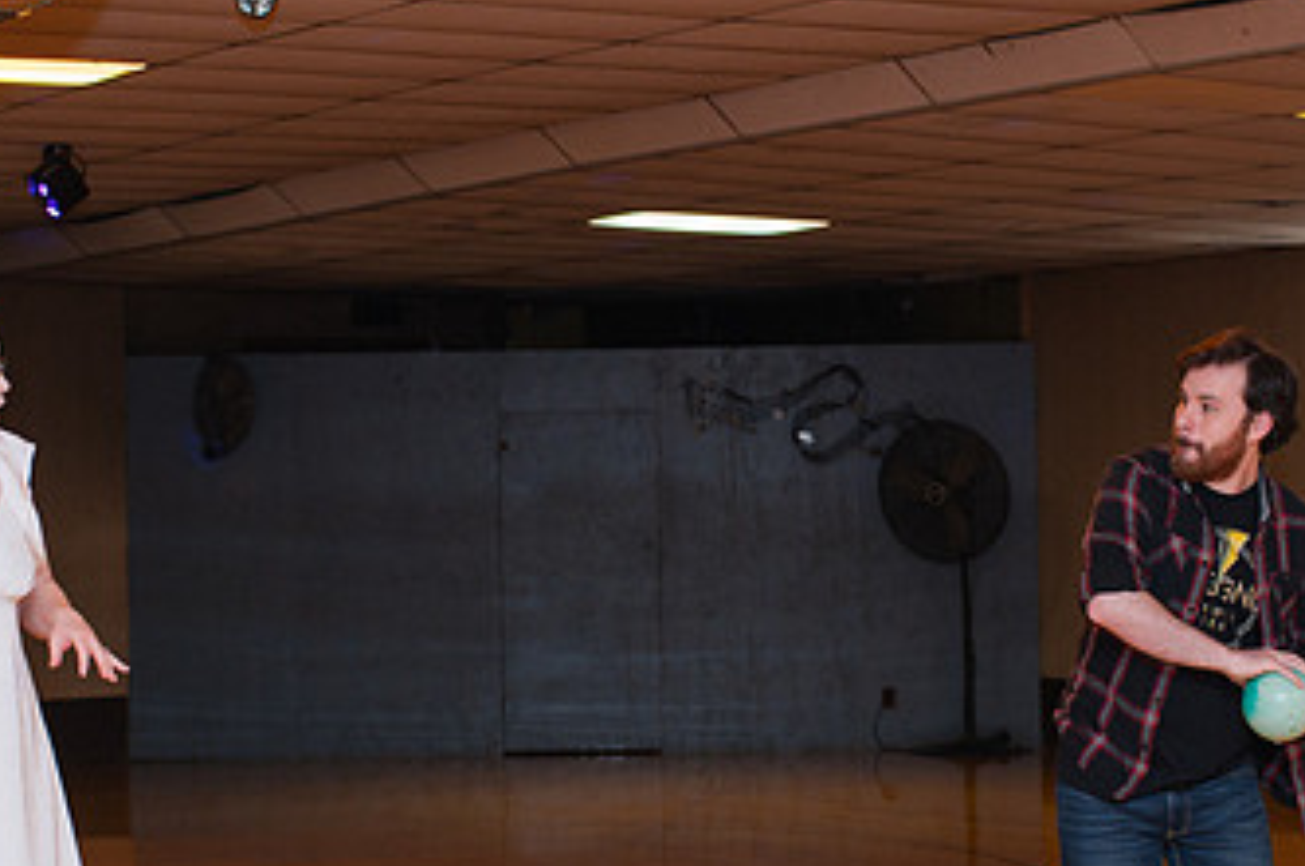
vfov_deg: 14.2
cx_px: 656
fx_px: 3475
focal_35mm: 96
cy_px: 486
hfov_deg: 21.3
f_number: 3.2
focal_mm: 35
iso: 1000
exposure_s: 1/200
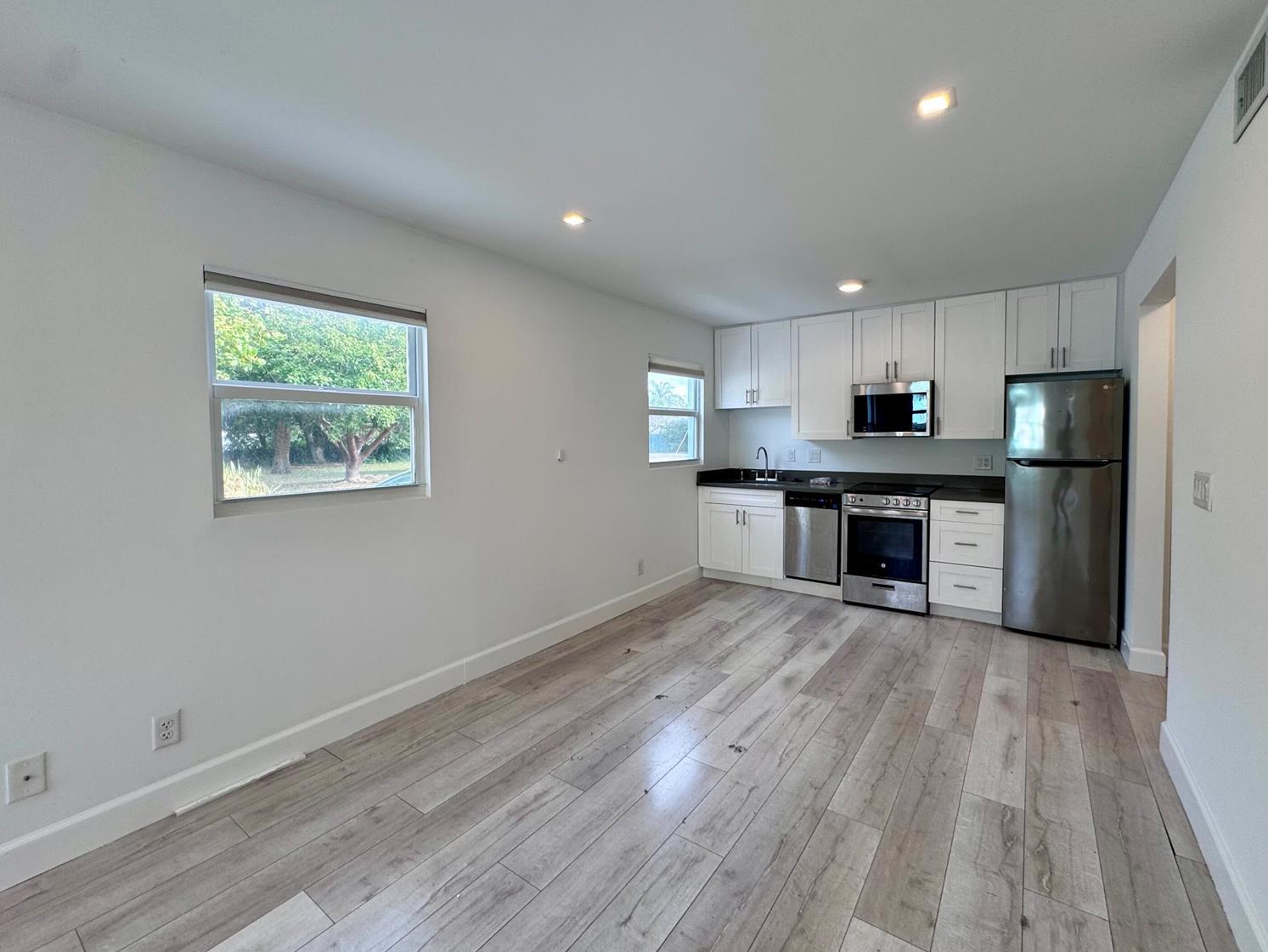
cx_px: 653
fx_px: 550
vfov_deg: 81.7
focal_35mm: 15
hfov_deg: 98.1
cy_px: 461
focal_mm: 2.22
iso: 50
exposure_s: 1/120
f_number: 2.2
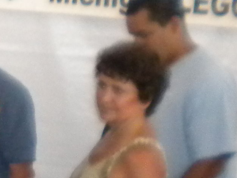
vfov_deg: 7.0
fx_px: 1403
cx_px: -396
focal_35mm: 205
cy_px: 332
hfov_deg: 8.5
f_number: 3.1
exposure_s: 1/30
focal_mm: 6.3
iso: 400
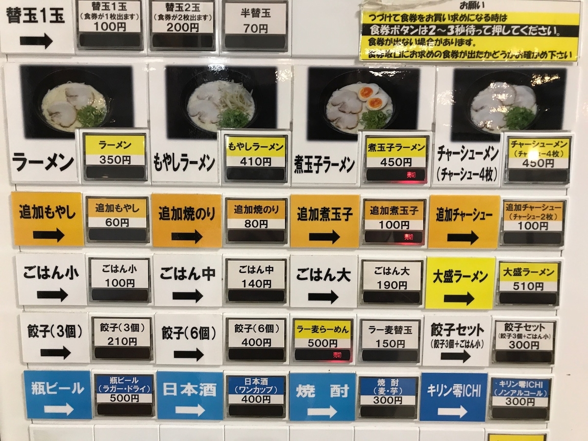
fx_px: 476
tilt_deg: -8.1
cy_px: 220
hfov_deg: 63.4
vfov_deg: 49.7
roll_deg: +0.6
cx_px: 294
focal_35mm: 28
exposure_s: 1/20
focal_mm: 3.99
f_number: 1.8
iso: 40
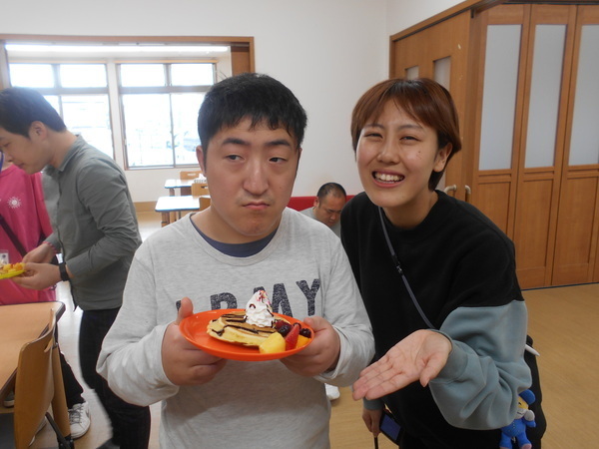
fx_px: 450
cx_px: 300
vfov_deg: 53.1
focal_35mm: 26
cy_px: 224
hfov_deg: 67.3
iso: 80
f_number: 3.2
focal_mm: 4.6
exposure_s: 1/30
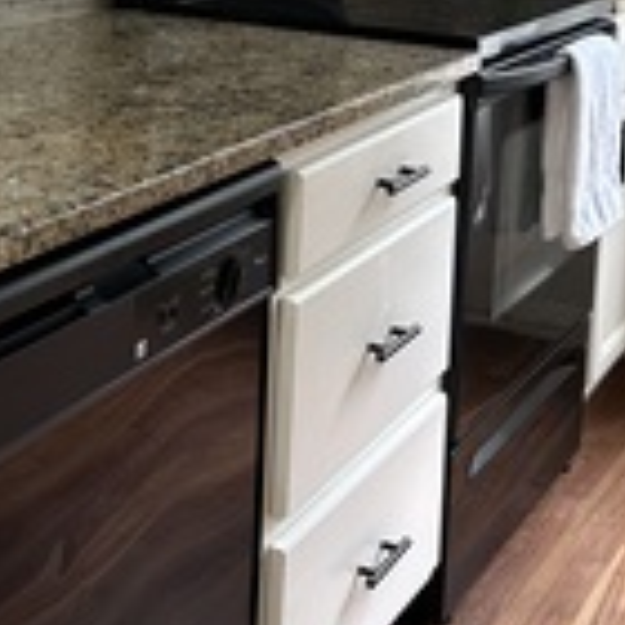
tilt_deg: -5.9
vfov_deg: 21.6
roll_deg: -2.6
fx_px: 1552
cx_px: 288
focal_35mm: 76
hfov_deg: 22.8
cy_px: -54
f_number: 1.78
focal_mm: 6.86
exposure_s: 1/60
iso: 160
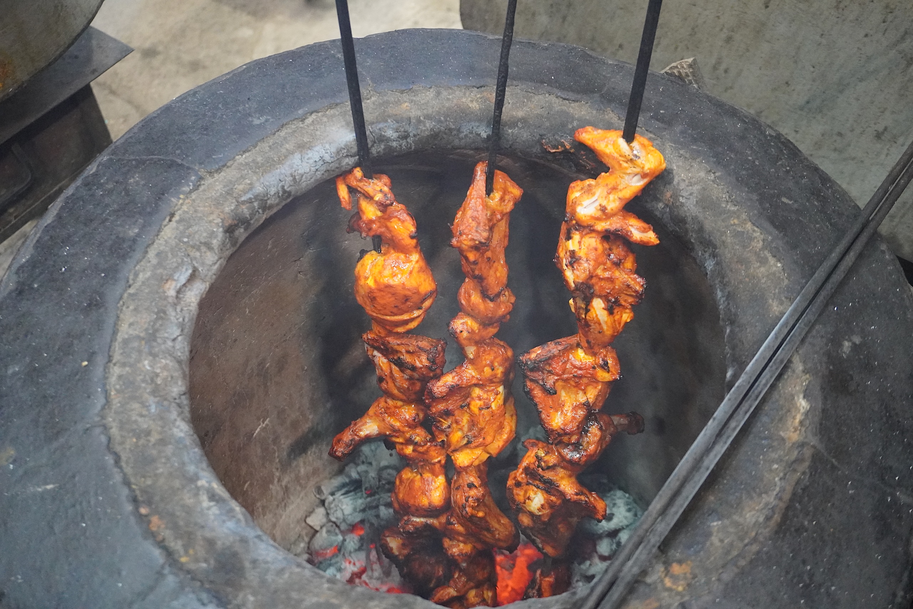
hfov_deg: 55.1
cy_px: 304
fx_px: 875
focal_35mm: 34
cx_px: 456
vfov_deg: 38.4
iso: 5000
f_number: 4
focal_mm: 23
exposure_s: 1/160
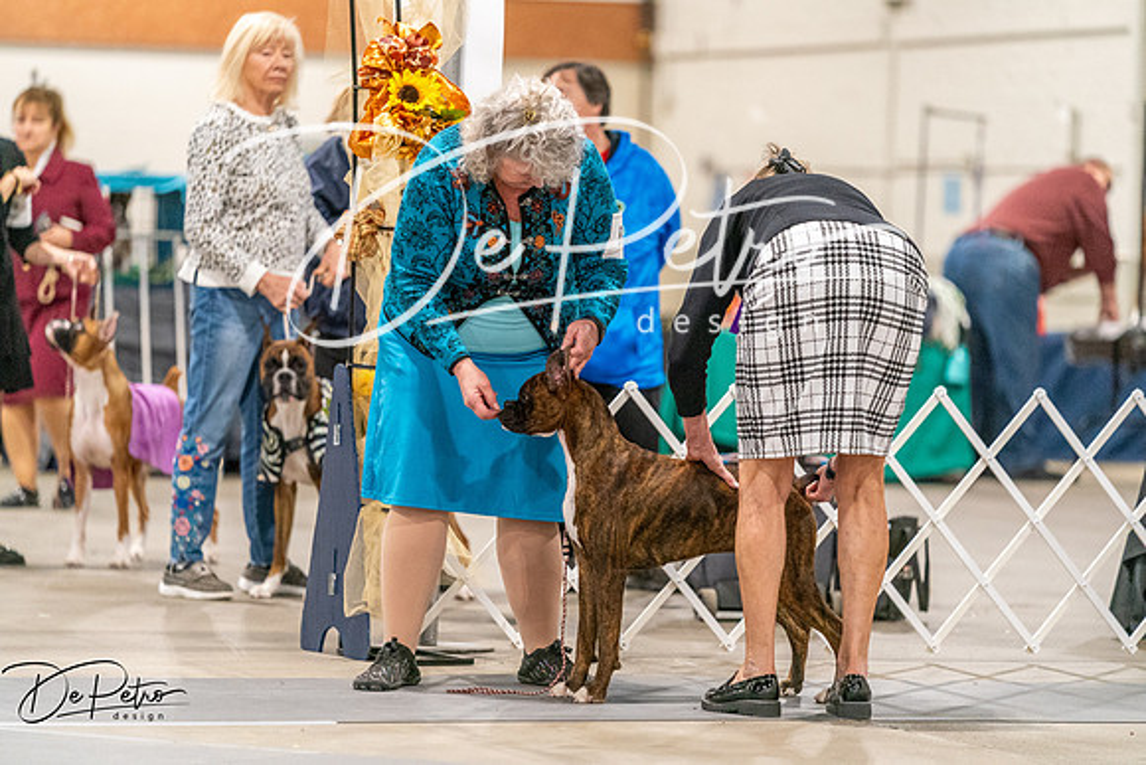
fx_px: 6368
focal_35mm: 200
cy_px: 382
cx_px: 573
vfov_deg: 6.9
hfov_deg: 10.3
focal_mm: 200
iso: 6400
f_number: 3.2
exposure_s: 1/250
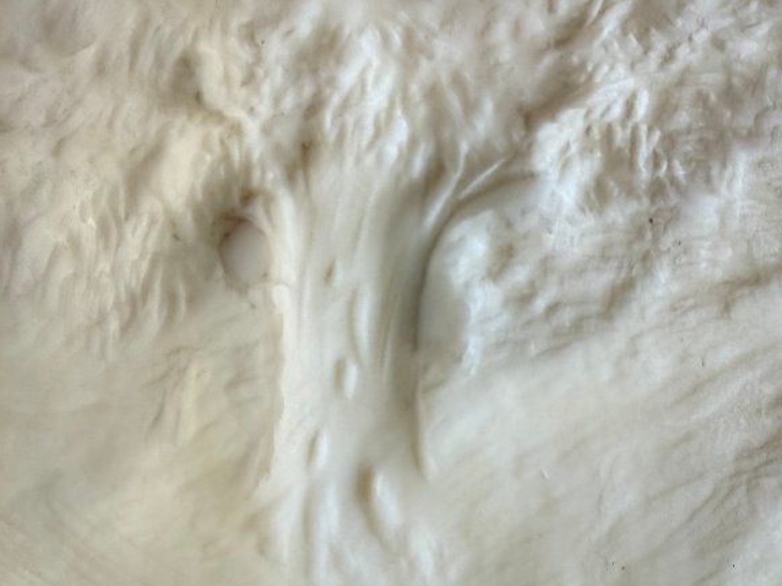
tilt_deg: -80.6
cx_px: 413
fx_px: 1130
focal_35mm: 50
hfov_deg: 38.2
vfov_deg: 26.3
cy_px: 682
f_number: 2.2
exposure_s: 1/100
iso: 160
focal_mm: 2.22
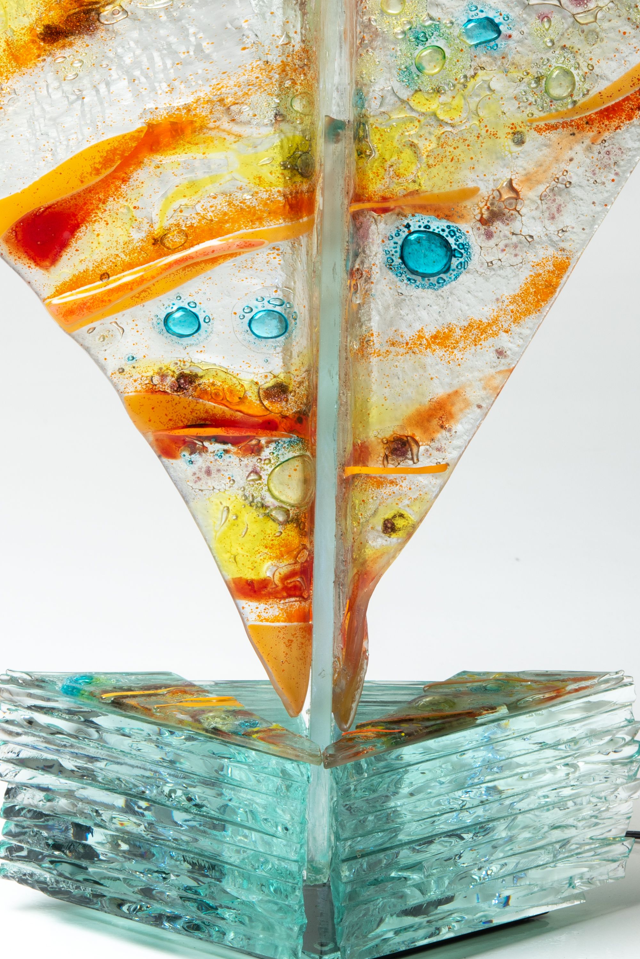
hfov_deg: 5.1
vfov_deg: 7.6
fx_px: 7247
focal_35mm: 272
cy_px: 401
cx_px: 320
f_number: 18
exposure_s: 1/160
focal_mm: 135
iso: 100
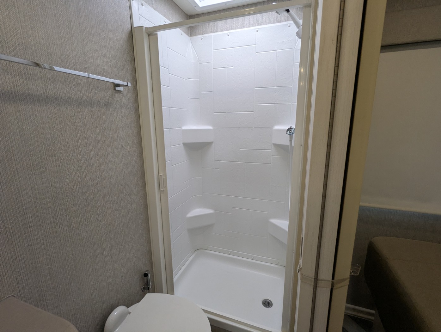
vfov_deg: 78.2
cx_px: 220
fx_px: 204
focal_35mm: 16
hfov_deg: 94.4
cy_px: 166
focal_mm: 2.35
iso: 135
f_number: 2.2
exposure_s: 1/162
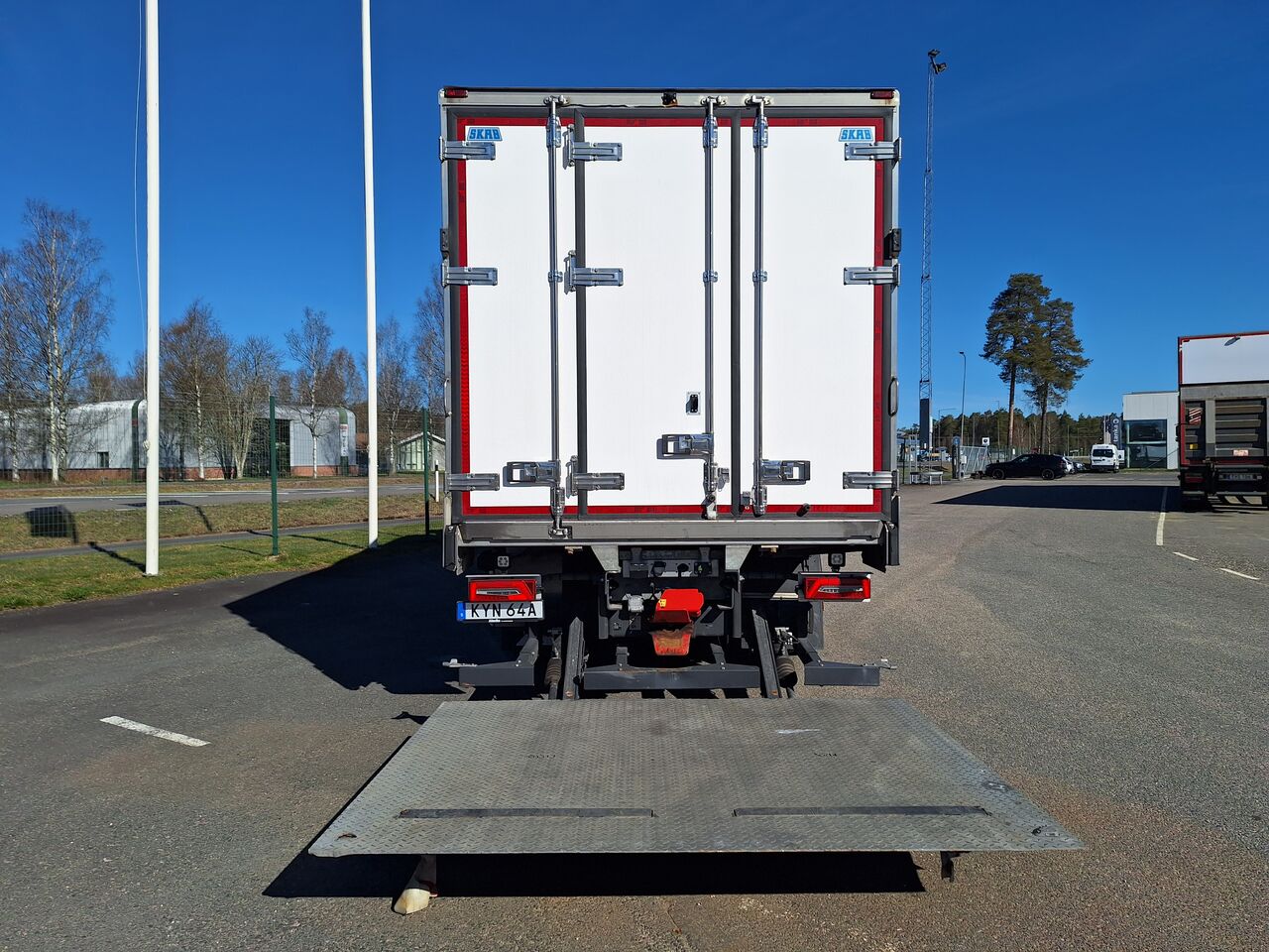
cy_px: 476
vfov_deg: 58.9
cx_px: 634
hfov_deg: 73.9
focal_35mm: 23
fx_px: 843
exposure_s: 1/6250
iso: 40
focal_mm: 5.54
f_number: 1.8
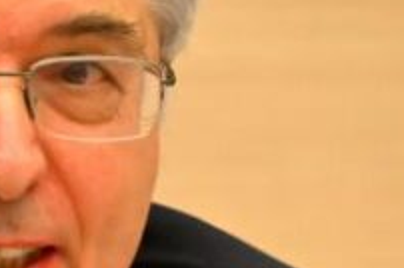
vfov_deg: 1.2
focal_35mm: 1142
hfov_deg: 1.8
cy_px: 203
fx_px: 12795
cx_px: -122
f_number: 5.6
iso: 11400
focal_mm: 300
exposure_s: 1/320
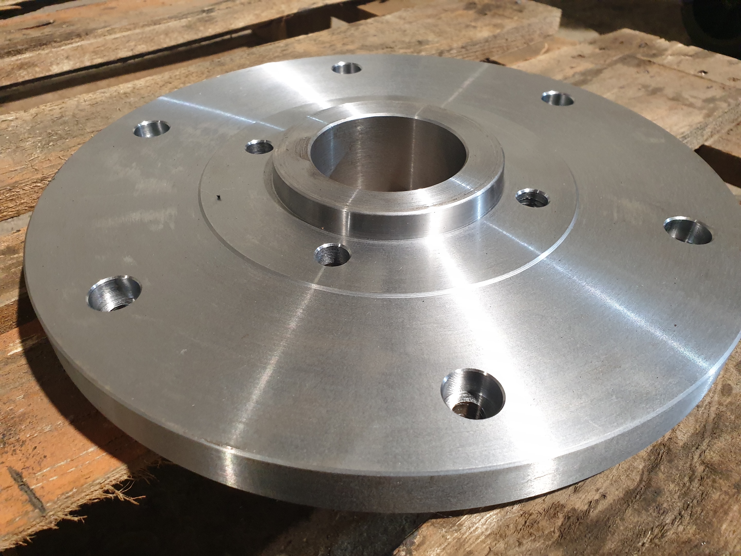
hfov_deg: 67.3
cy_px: 278
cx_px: 370
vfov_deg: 53.1
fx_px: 557
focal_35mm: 26
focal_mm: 4.3
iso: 320
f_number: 2.4
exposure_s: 1/50
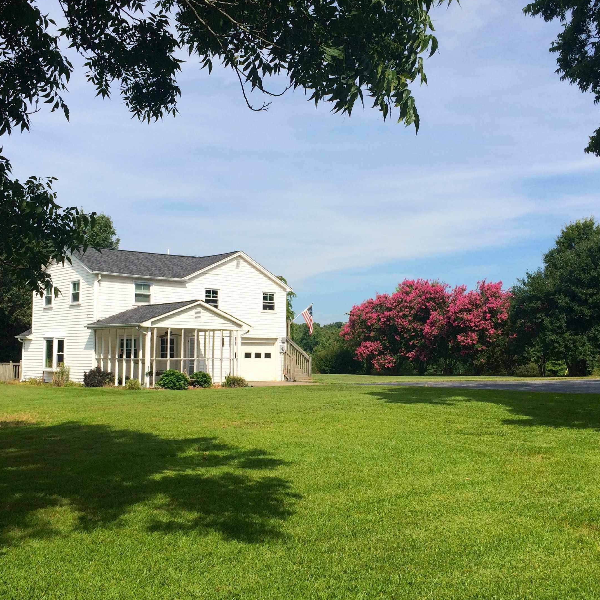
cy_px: 292
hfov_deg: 43.9
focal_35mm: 38
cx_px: 307
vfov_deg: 43.9
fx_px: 745
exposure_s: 1/2415
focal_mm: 4.12
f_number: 2.2
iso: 32
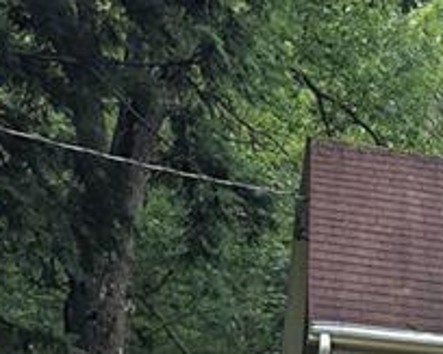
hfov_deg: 15.4
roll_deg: -1.2
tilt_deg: +9.7
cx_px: 806
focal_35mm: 107
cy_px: 476
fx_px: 1402
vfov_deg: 13.8
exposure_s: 1/177
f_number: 1.8
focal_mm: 3.99
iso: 20
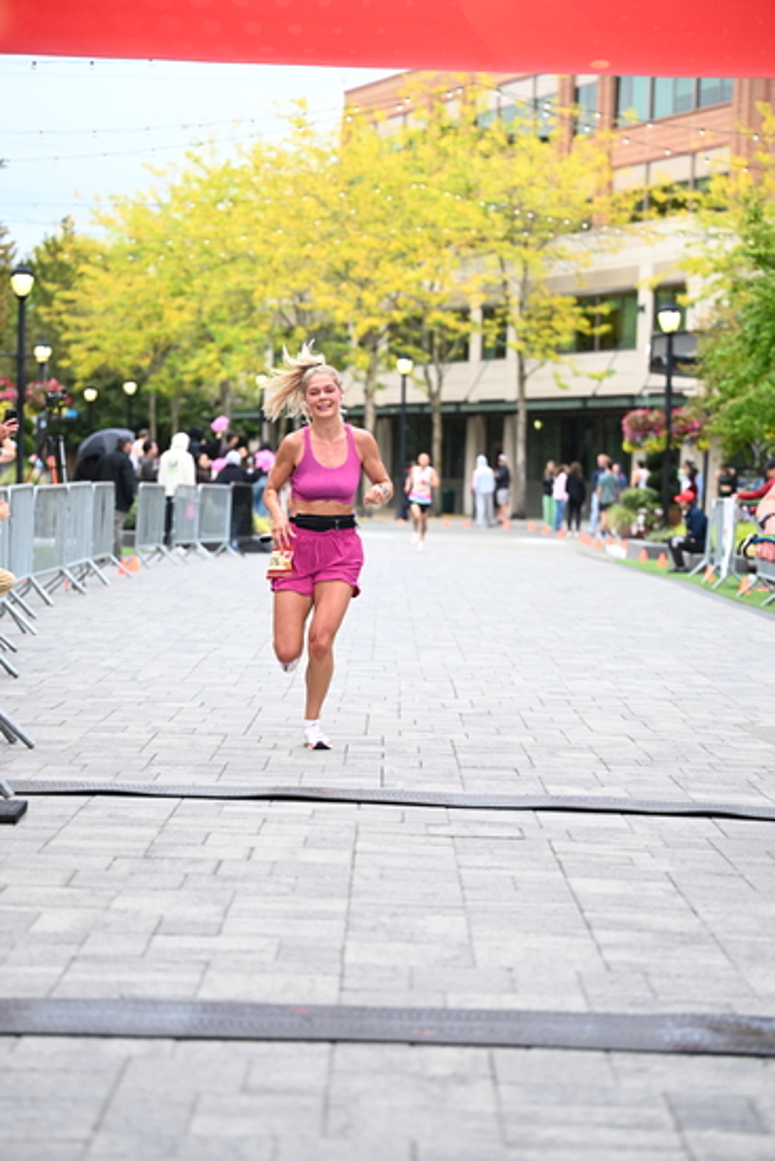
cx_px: 388
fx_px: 2743
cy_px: 580
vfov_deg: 23.9
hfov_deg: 16.1
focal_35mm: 85
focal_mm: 85
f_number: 2.8
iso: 1250
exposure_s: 1/1600
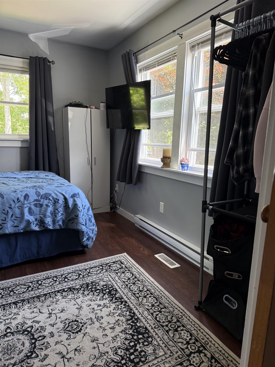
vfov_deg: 71.6
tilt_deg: -8.5
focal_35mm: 24
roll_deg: -2.7
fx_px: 254
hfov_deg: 56.8
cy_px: 184
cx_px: 138
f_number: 1.78
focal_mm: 6.76
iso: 200
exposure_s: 1/123
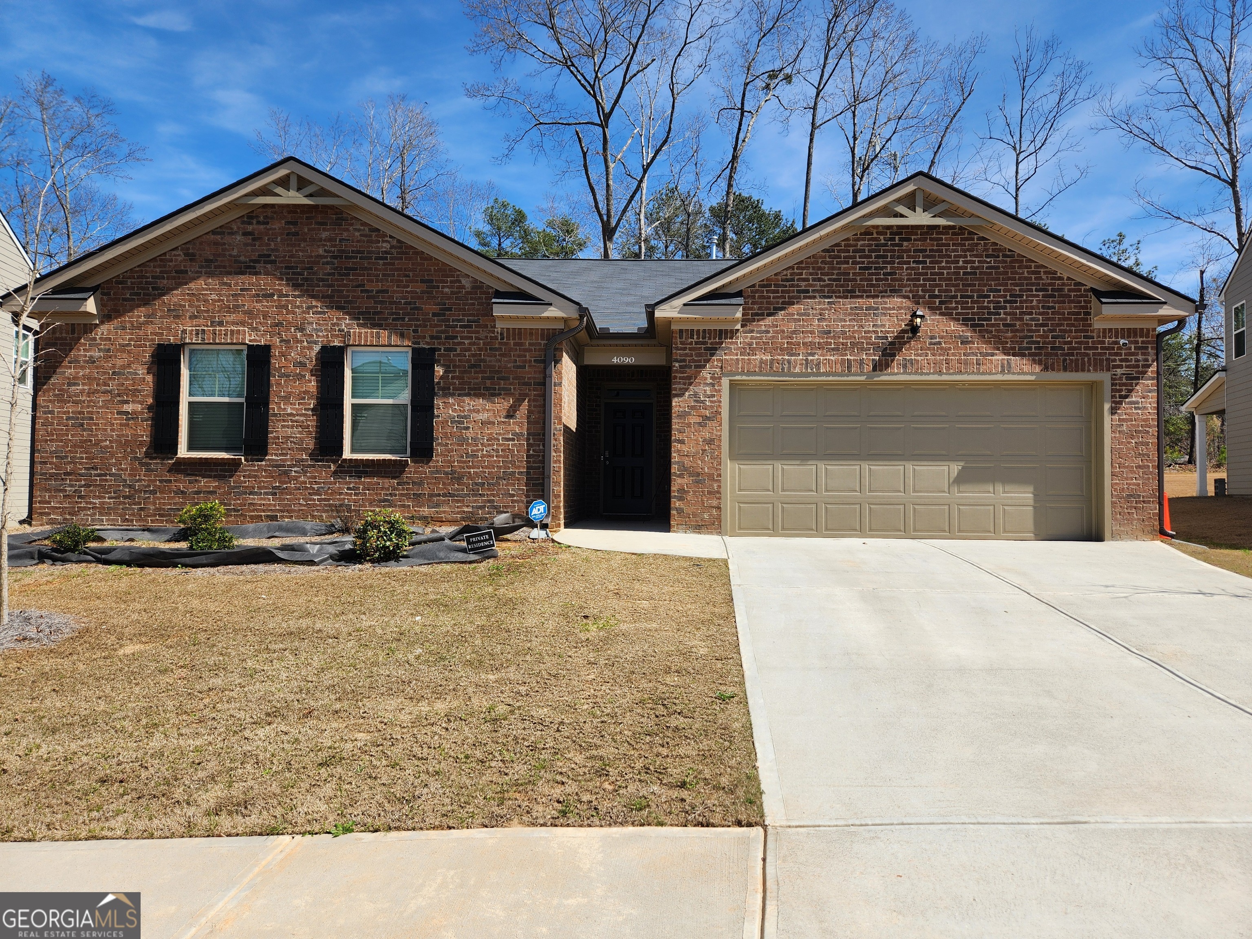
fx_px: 832
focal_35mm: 23
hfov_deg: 73.9
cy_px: 470
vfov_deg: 58.9
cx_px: 626
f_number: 1.8
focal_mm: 5.4
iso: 20
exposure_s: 1/1663
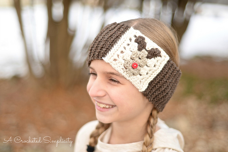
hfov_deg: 39.6
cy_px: 76
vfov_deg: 27.0
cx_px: 114
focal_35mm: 50
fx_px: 317
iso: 100
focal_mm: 50
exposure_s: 1/250
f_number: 2
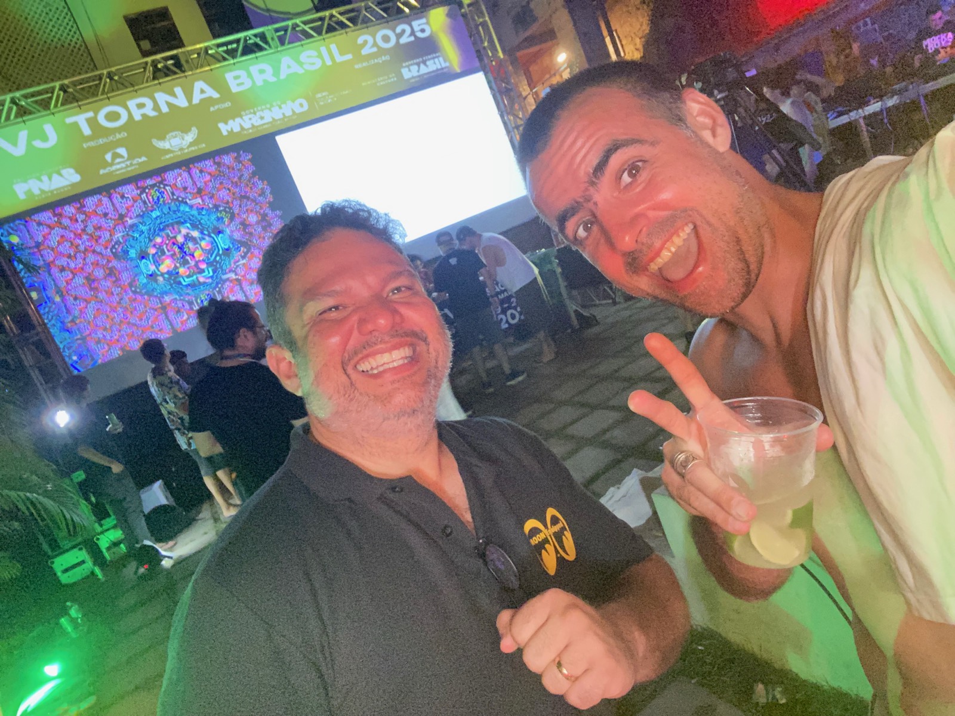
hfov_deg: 73.9
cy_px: 358
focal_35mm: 23
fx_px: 635
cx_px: 478
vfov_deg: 58.9
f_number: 2.2
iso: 400
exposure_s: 1/16
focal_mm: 2.71
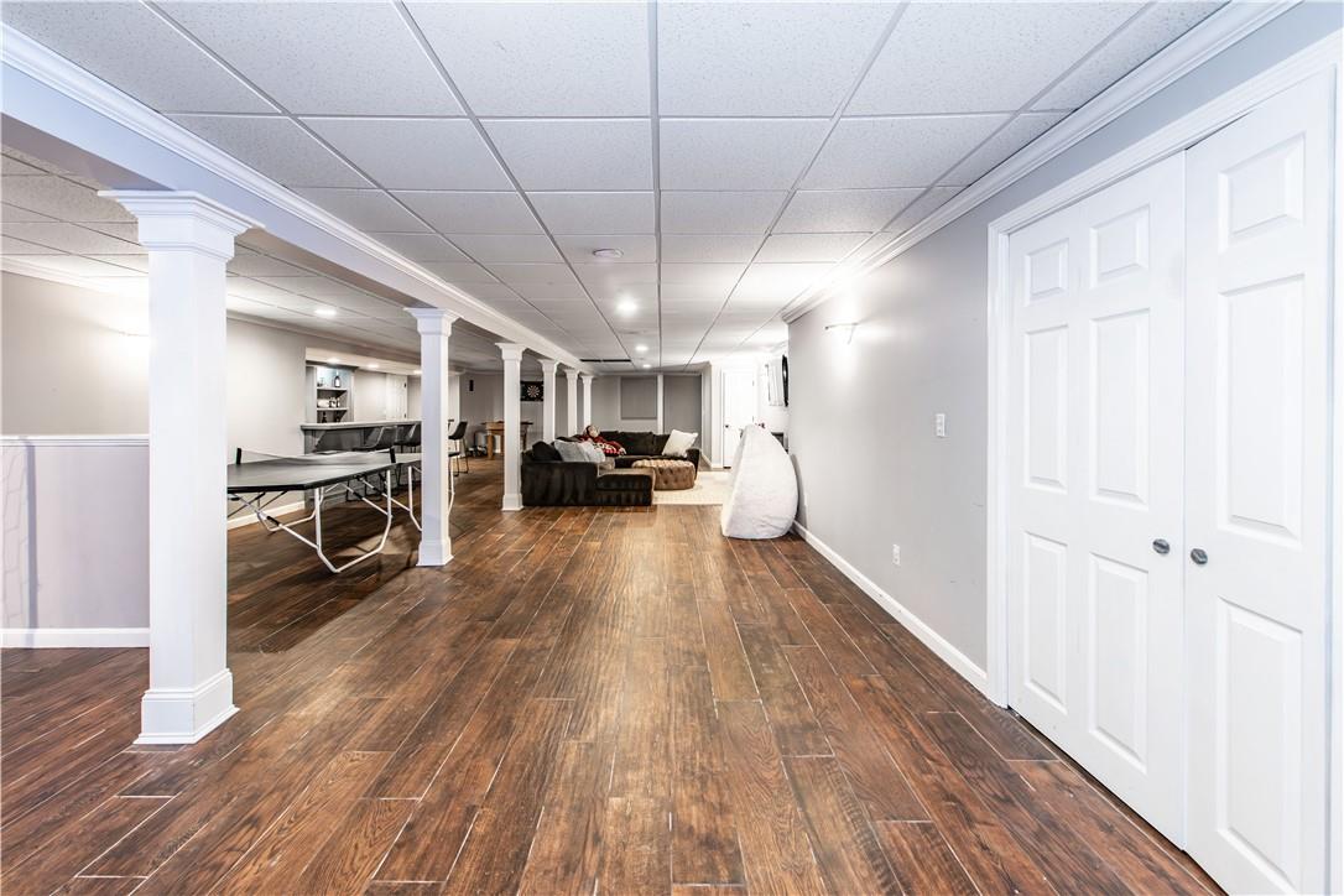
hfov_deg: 104.3
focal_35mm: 14
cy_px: 448
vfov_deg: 81.2
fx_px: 523
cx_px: 672
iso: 1000
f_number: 10
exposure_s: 1/4
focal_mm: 14
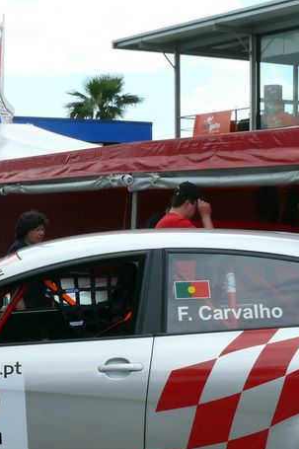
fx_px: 1022
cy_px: 377
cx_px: 54
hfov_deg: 16.5
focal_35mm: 82
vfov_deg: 24.3
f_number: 5.6
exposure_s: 1/200
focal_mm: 7.4
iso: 100
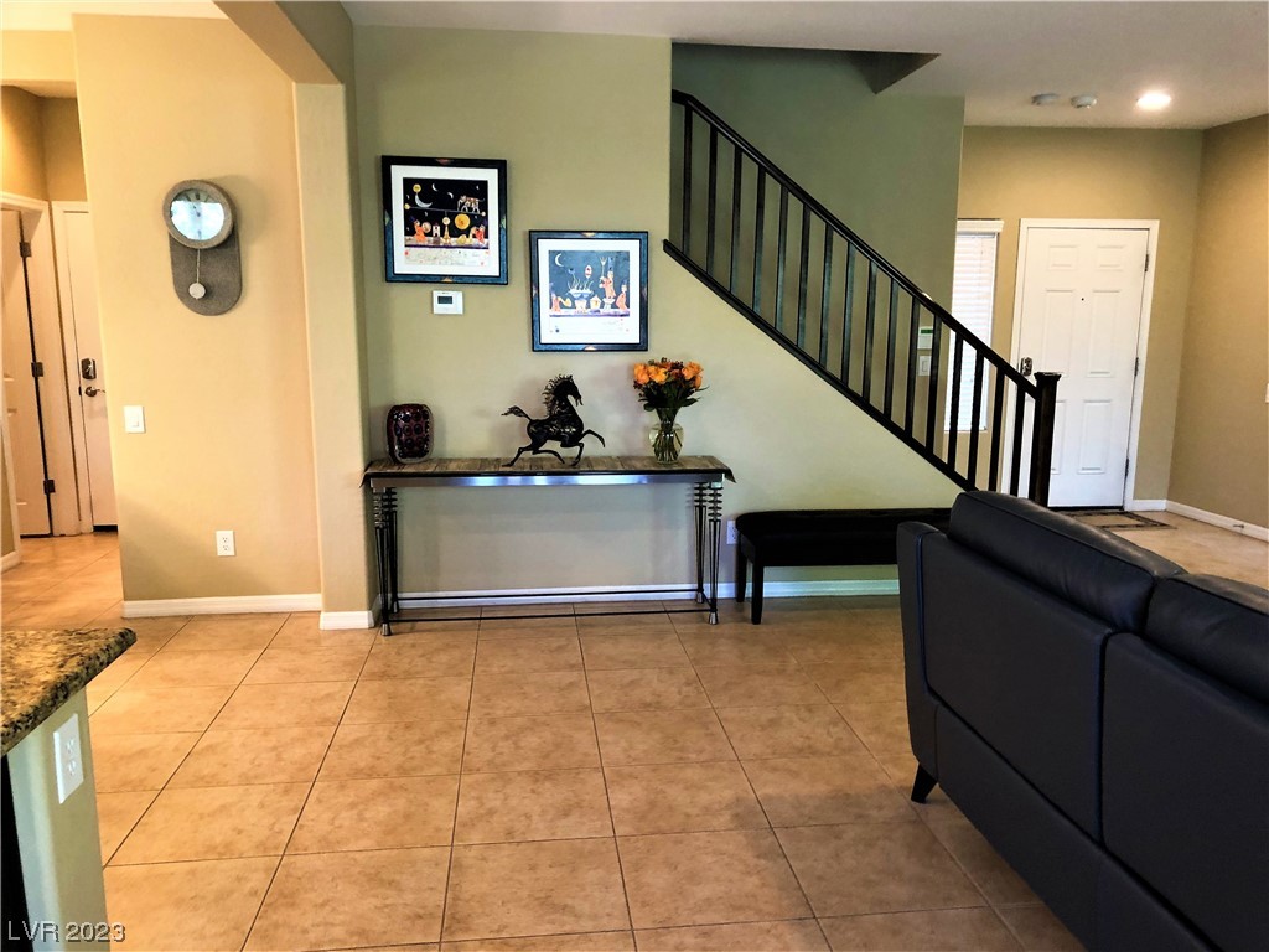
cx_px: 634
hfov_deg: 63.4
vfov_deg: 49.7
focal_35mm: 28
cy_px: 476
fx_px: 1026
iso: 40
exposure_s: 1/15
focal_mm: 3.99
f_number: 1.8
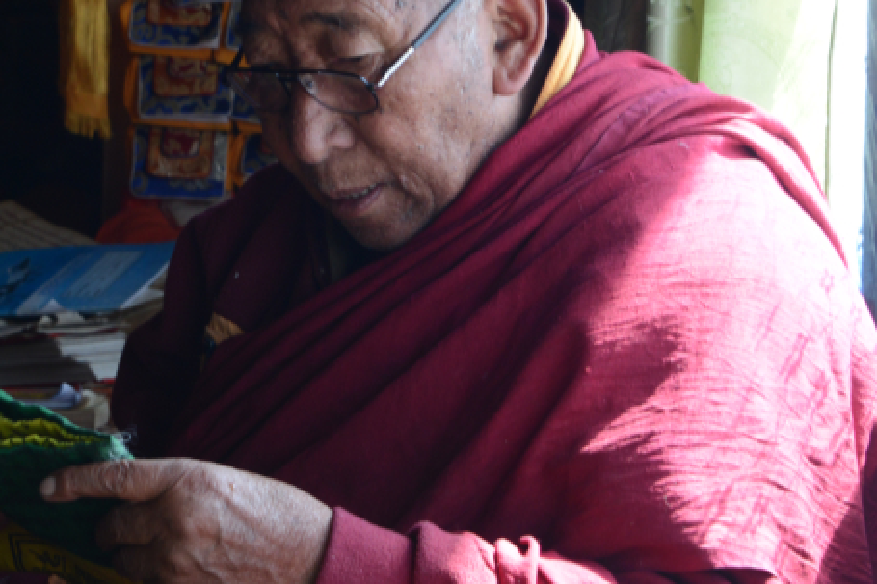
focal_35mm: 143
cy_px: 292
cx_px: 143
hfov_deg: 14.3
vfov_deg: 9.6
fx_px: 3482
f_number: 6.3
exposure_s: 1/50
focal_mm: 65
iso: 400
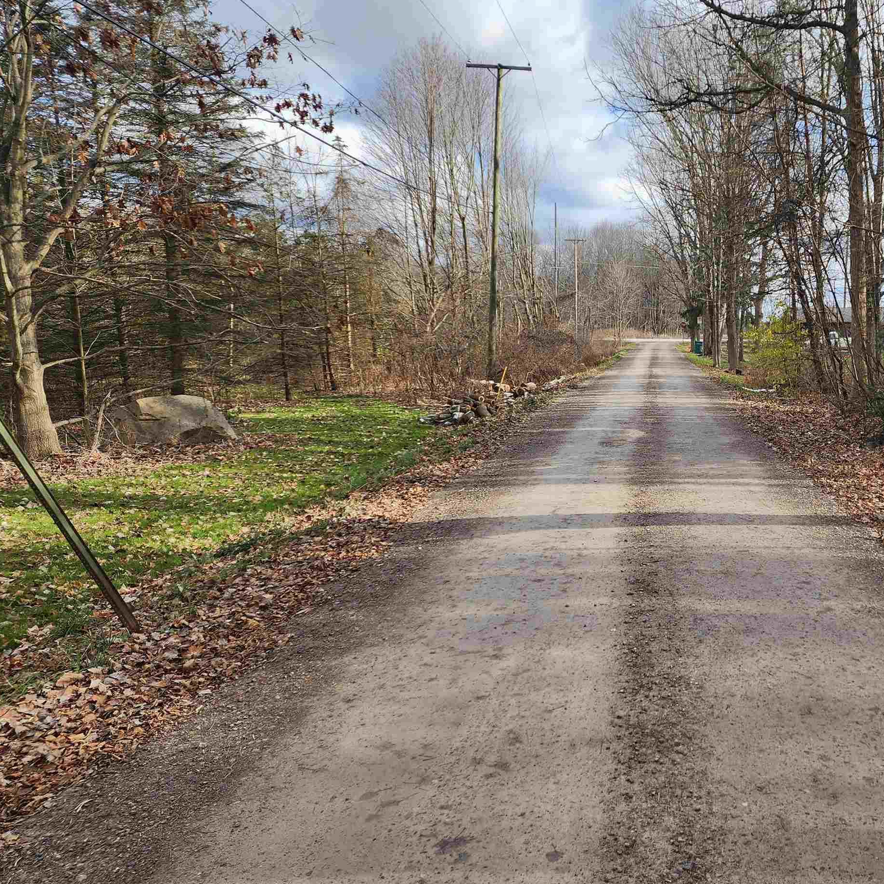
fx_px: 982
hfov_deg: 46.0
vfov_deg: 48.4
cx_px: 705
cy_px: 437
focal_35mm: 34
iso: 12
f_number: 1.8
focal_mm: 6.4
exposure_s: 1/380
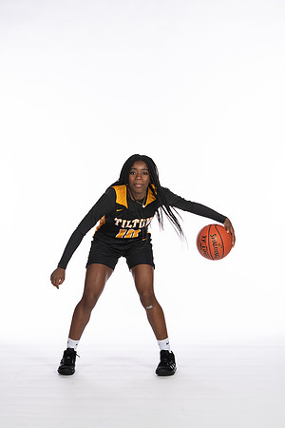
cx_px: 142
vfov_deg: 19.5
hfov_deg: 13.0
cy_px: 214
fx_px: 1247
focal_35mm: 105
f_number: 5.6
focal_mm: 70
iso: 100
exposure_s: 1/100
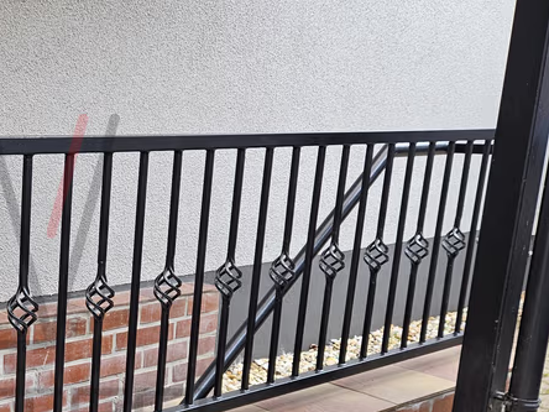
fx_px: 841
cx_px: -12
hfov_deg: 32.9
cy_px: 314
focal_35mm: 53
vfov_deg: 27.1
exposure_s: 1/249
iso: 40
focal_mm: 5.4
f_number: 1.8
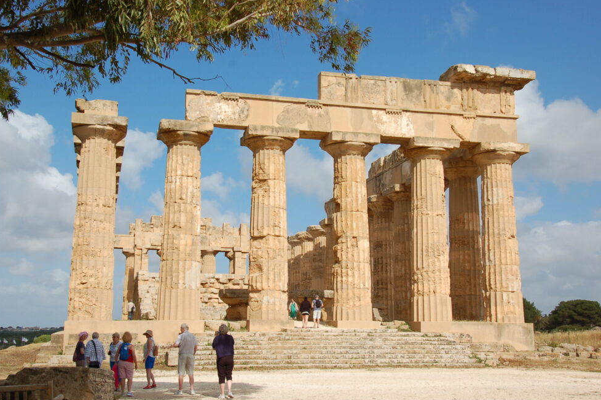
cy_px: 202
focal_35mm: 46
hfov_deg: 43.2
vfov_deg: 29.5
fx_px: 760
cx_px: 291
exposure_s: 1/400
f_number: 11
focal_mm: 29
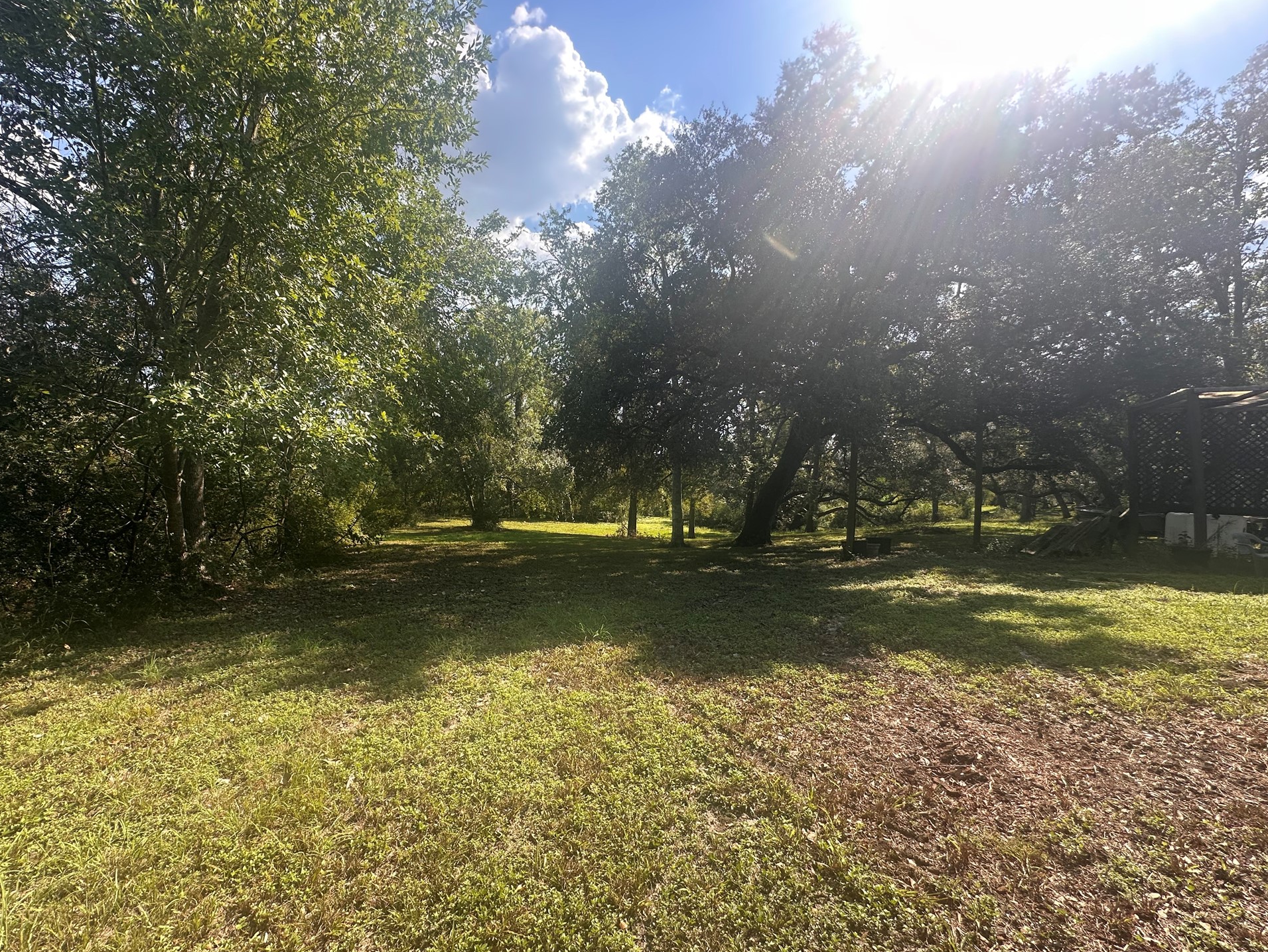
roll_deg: -3.1
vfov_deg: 81.7
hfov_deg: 98.0
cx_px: 590
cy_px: 497
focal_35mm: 15
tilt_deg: -1.6
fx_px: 550
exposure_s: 1/673
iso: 40
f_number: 2.2
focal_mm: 2.22
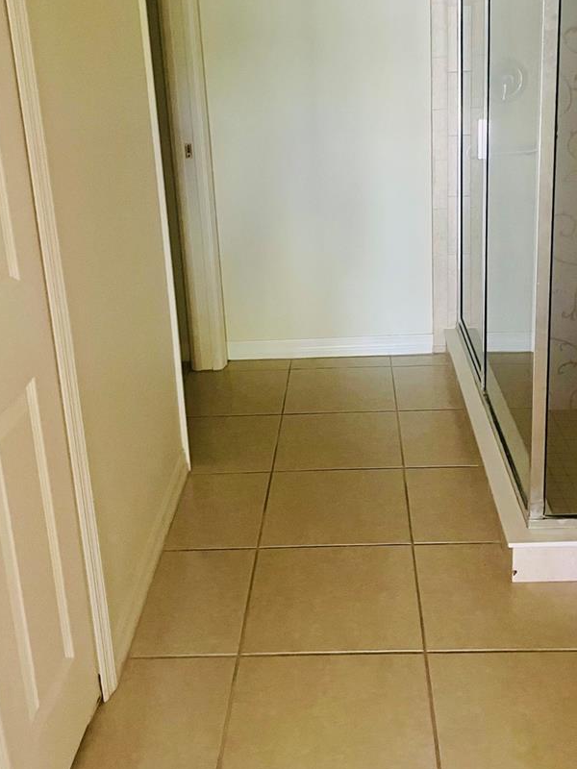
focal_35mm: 39
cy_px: 275
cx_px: 334
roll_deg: +4.0
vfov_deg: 47.3
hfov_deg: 36.7
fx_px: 867
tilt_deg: -17.1
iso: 500
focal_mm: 5.1
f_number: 1.6
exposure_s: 1/56
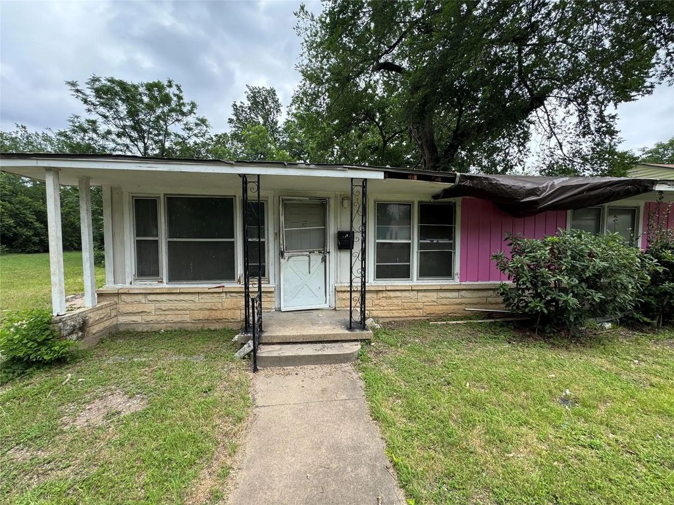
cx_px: 337
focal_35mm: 14
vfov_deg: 85.7
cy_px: 252
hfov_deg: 102.1
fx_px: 273
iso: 40
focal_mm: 2.22
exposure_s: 1/476
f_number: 2.2
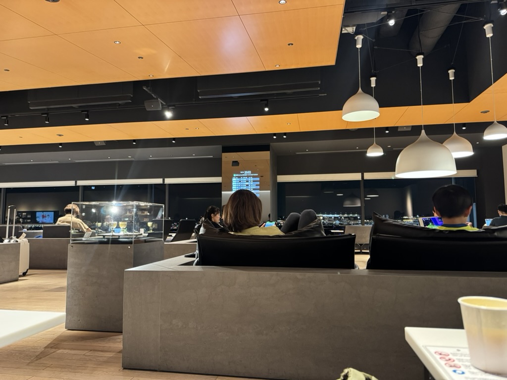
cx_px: 254
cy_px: 190
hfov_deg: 71.6
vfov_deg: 56.8
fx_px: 352
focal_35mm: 24
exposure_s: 1/33
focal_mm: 6.76
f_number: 1.78
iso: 640
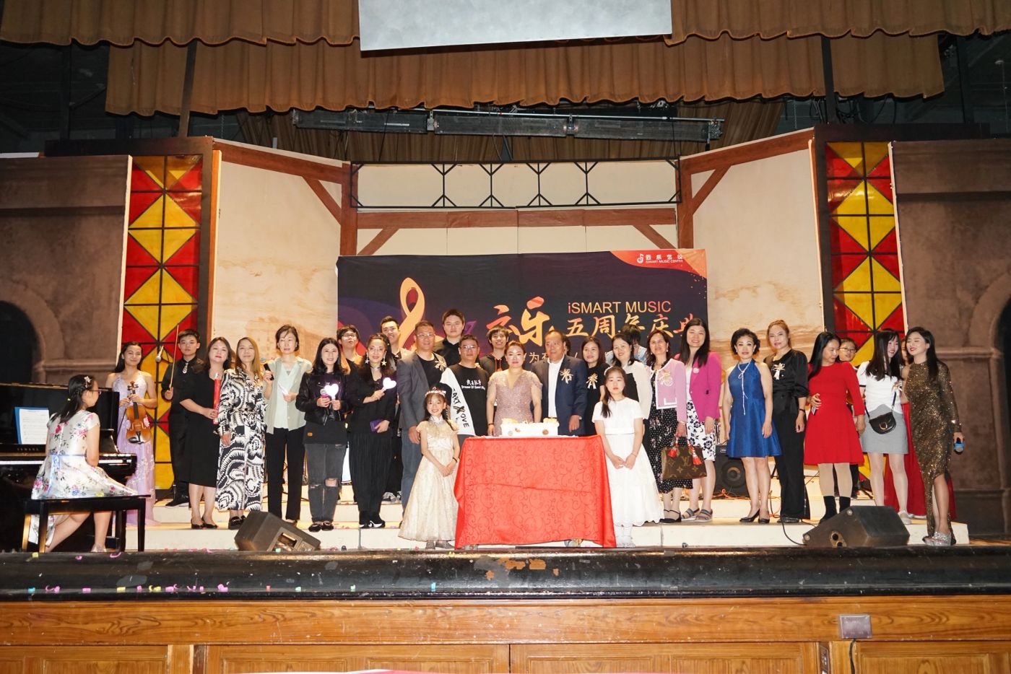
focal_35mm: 30
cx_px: 506
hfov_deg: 61.9
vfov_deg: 43.6
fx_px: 843
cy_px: 337
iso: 2500
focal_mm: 30
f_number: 4
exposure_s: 1/125
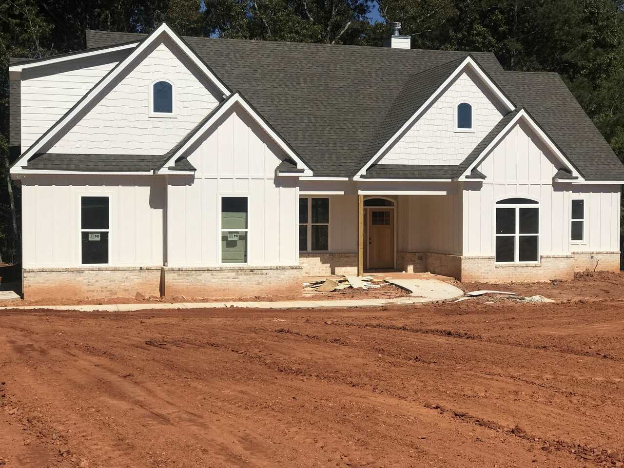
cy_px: 234
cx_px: 312
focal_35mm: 57
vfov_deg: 25.7
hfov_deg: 33.8
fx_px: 1028
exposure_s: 1/2660
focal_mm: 6.6
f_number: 2.8
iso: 20
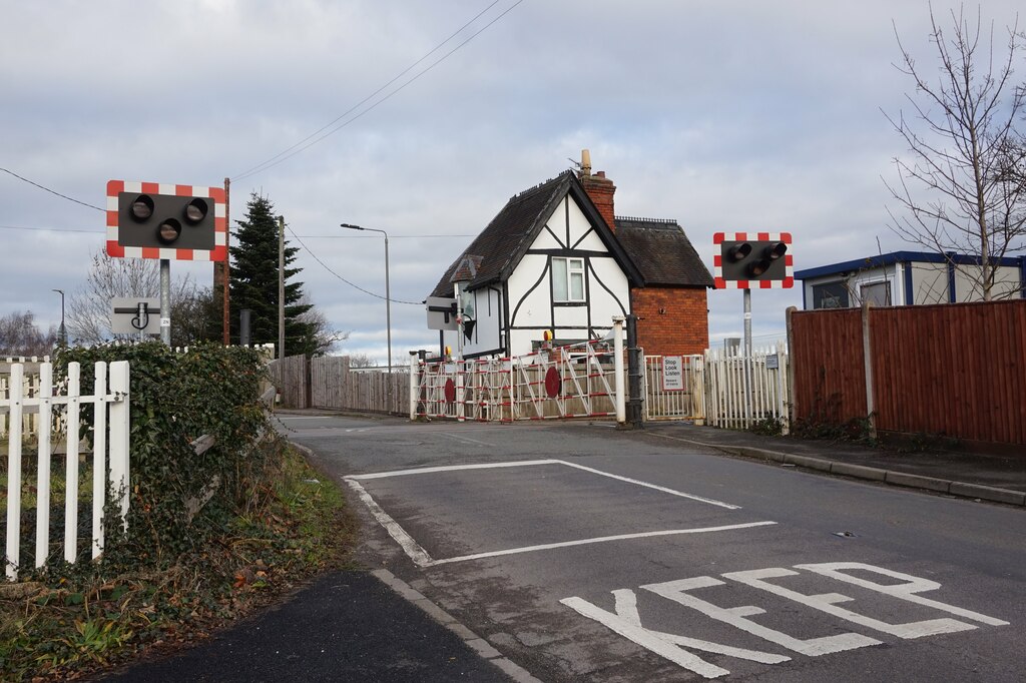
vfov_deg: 38.3
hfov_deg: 55.1
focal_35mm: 34
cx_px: 513
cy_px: 342
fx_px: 983
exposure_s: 1/80
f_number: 9
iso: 100
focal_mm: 23
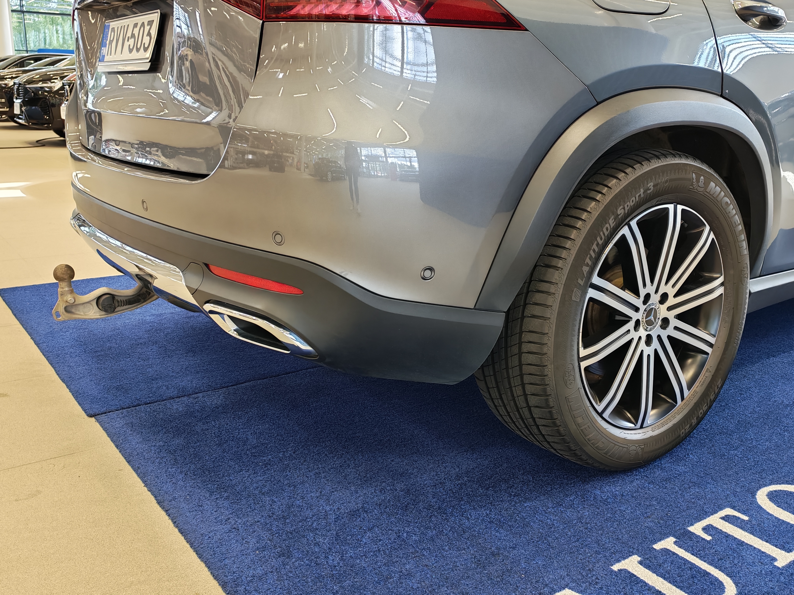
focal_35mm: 33
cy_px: 298
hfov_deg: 55.4
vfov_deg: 42.9
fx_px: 757
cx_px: 397
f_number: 1.9
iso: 369
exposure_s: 1/100
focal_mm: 6.12
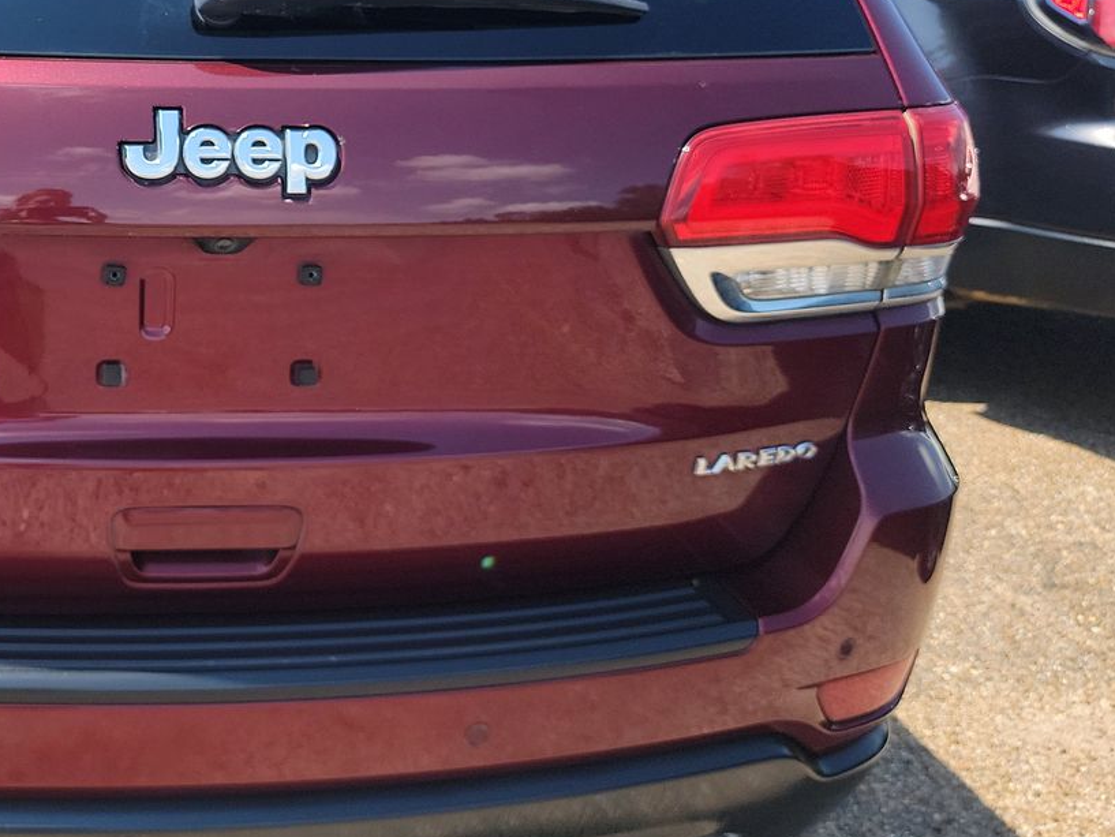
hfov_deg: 37.5
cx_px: 94
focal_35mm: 47
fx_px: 1514
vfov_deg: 30.4
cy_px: 212
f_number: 1.8
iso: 50
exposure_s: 1/429
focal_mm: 6.7
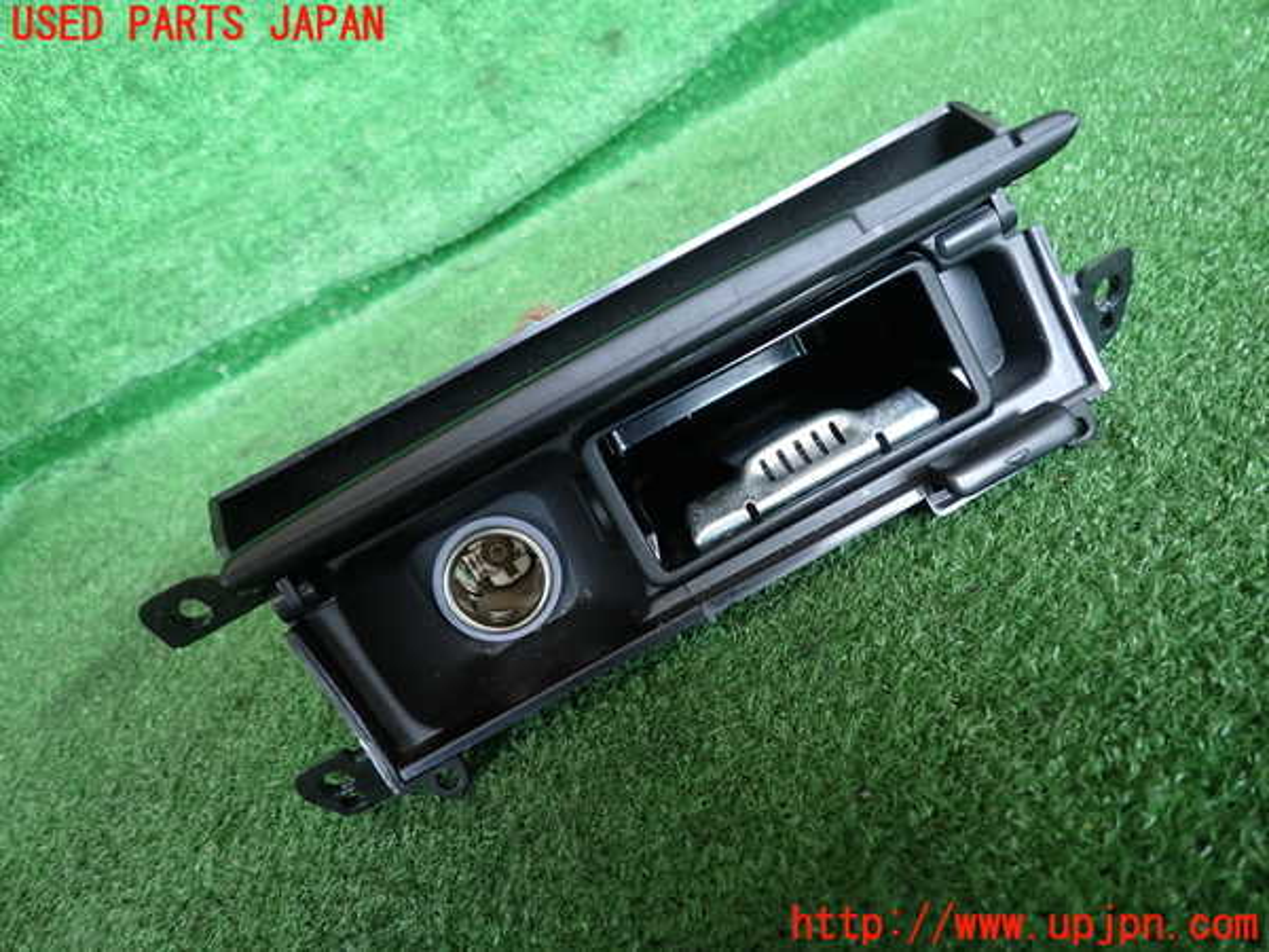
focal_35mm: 25
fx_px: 916
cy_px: 476
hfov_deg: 69.4
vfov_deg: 54.9
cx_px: 634
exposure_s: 1/60
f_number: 2
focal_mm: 4.5
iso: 160
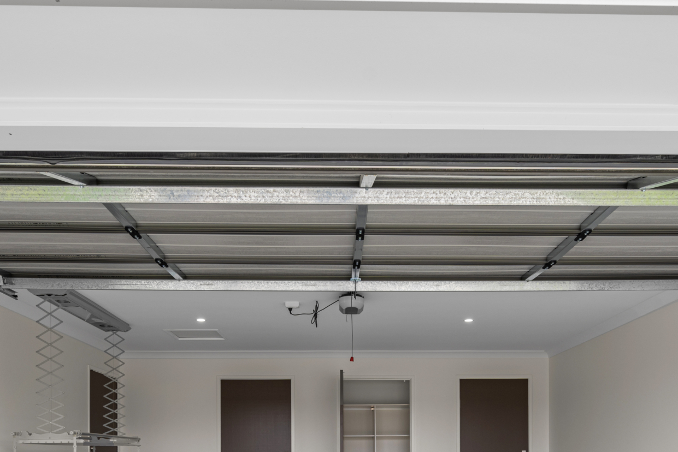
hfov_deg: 57.2
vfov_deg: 36.0
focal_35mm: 33
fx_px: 622
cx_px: 358
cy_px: 454
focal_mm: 16
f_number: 8
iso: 200
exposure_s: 1/30
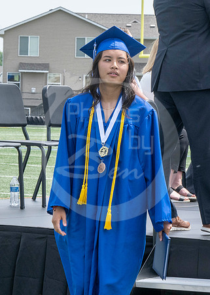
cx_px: 30
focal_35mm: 229
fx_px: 1911
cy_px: 121
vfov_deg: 8.8
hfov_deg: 6.3
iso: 200
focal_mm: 70
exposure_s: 1/250
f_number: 13
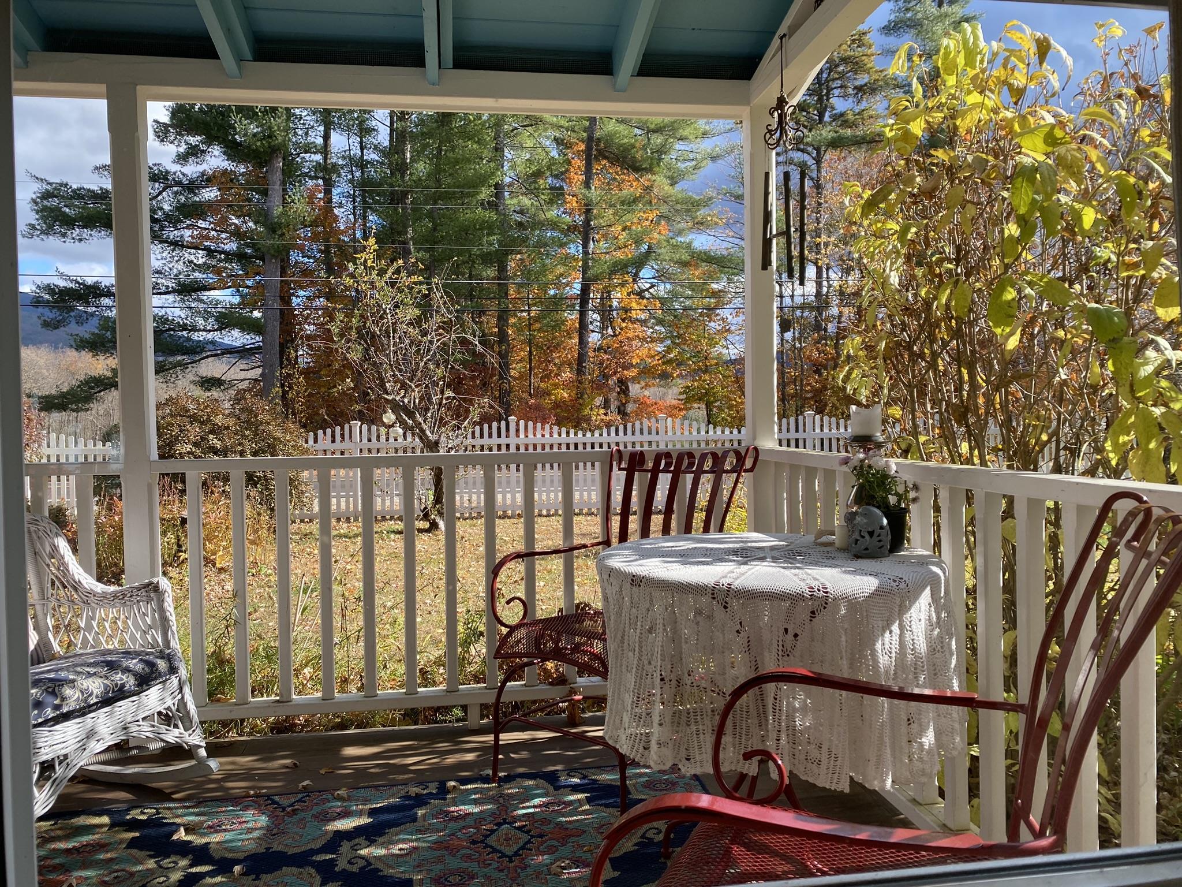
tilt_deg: -2.1
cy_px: 444
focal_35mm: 26
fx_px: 888
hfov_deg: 67.3
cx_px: 591
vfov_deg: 53.1
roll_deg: +0.3
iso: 32
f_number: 1.8
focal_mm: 4.25
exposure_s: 1/489
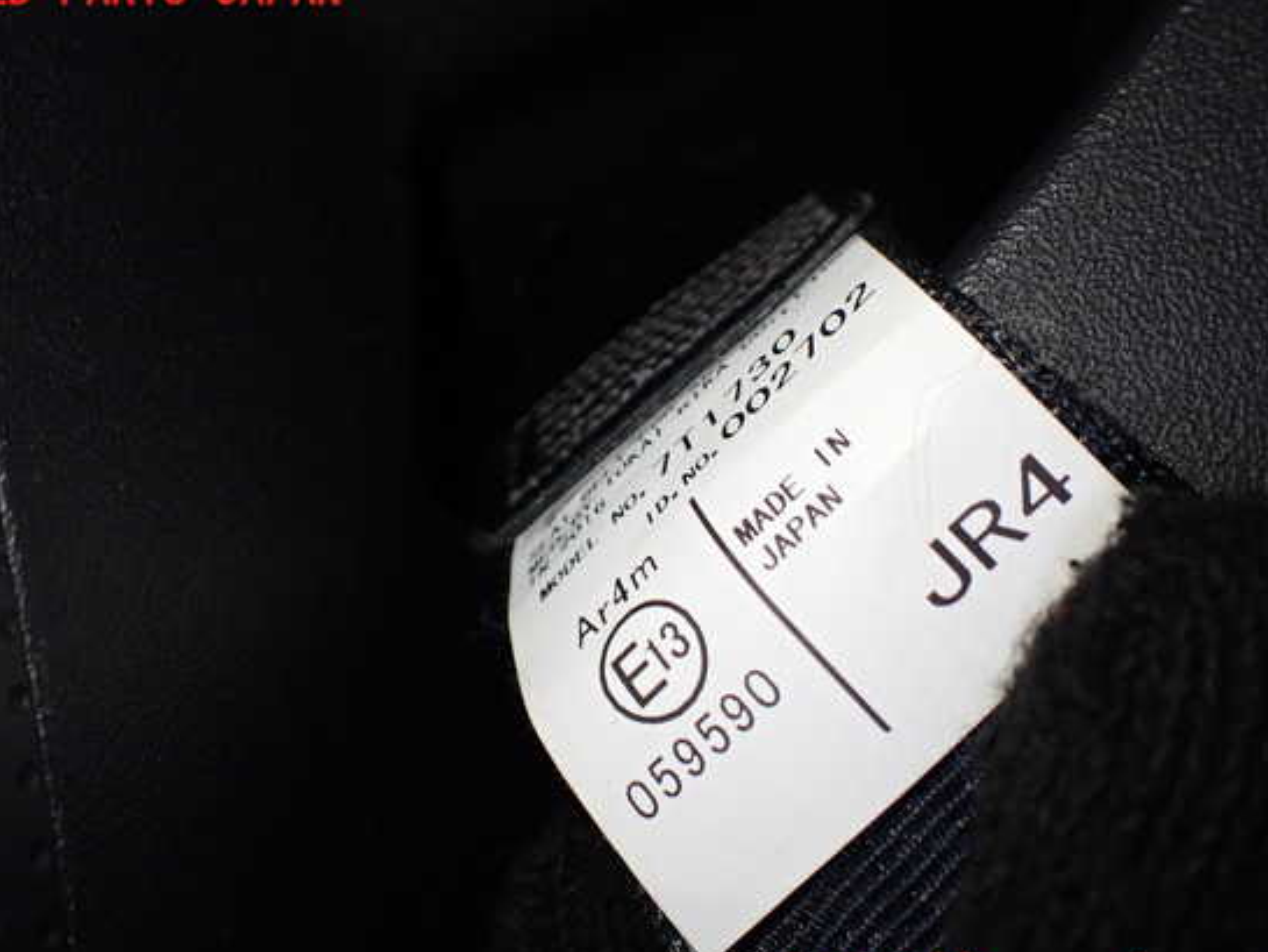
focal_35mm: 33
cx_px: 617
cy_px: 484
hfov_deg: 55.3
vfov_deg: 43.0
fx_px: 1209
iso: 250
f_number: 2.3
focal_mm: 5.4
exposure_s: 1/125
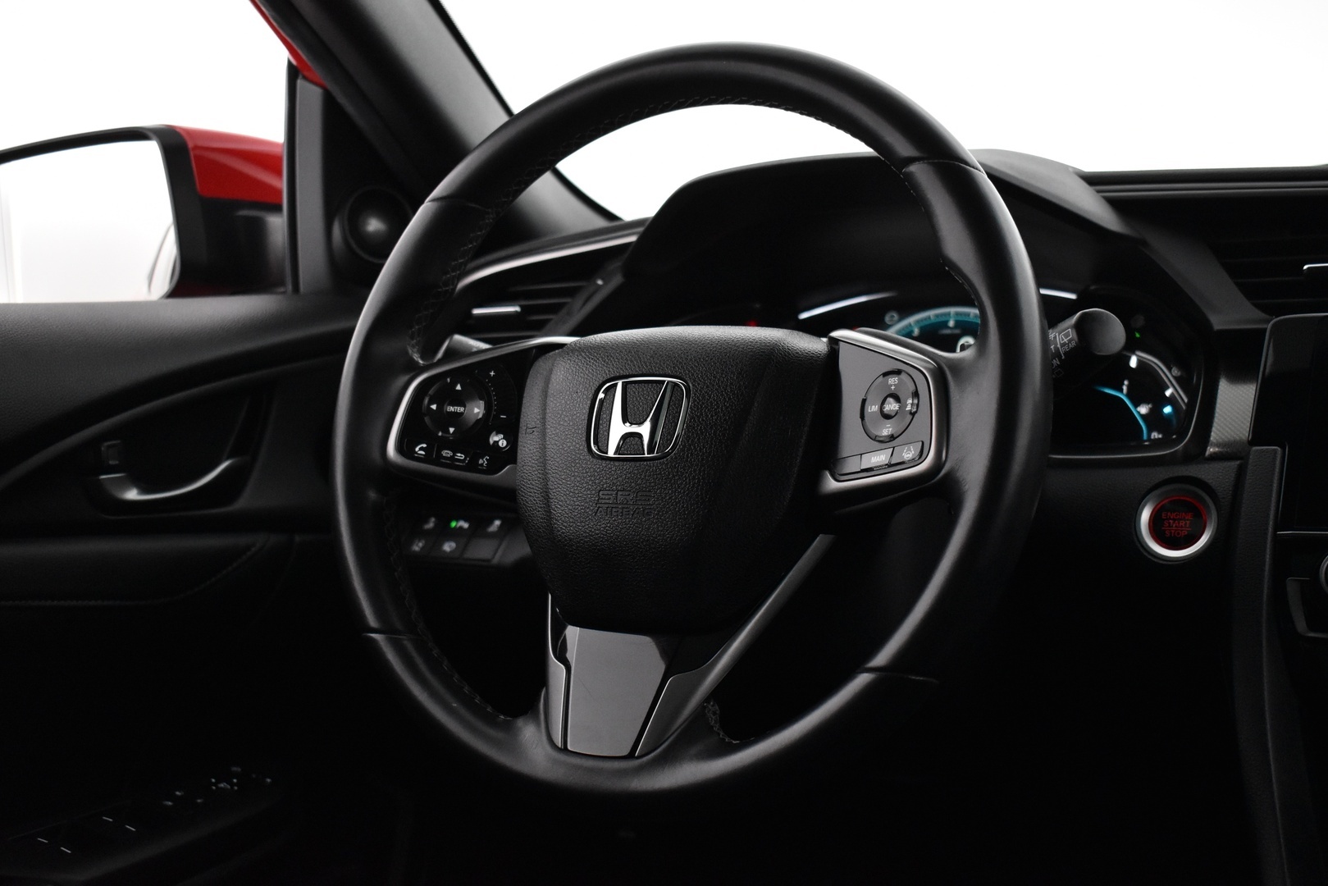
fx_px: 1660
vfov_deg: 29.9
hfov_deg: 43.6
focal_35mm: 45
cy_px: 443
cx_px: 664
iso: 3200
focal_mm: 30
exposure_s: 1/50
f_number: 4.2
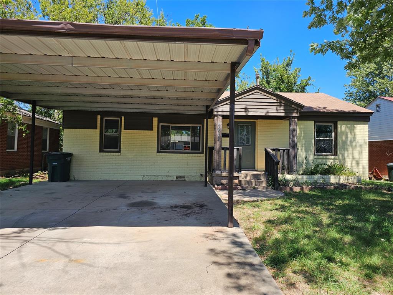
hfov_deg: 73.9
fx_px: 261
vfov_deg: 58.9
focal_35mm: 23
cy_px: 148
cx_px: 196
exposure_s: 1/360
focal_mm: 6.3
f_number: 1.7
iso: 10
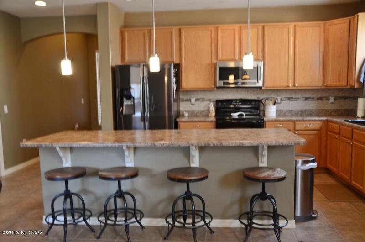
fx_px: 349
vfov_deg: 38.2
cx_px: 182
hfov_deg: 55.2
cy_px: 121
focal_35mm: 34
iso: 100
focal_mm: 23
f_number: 3.8
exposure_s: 1/8
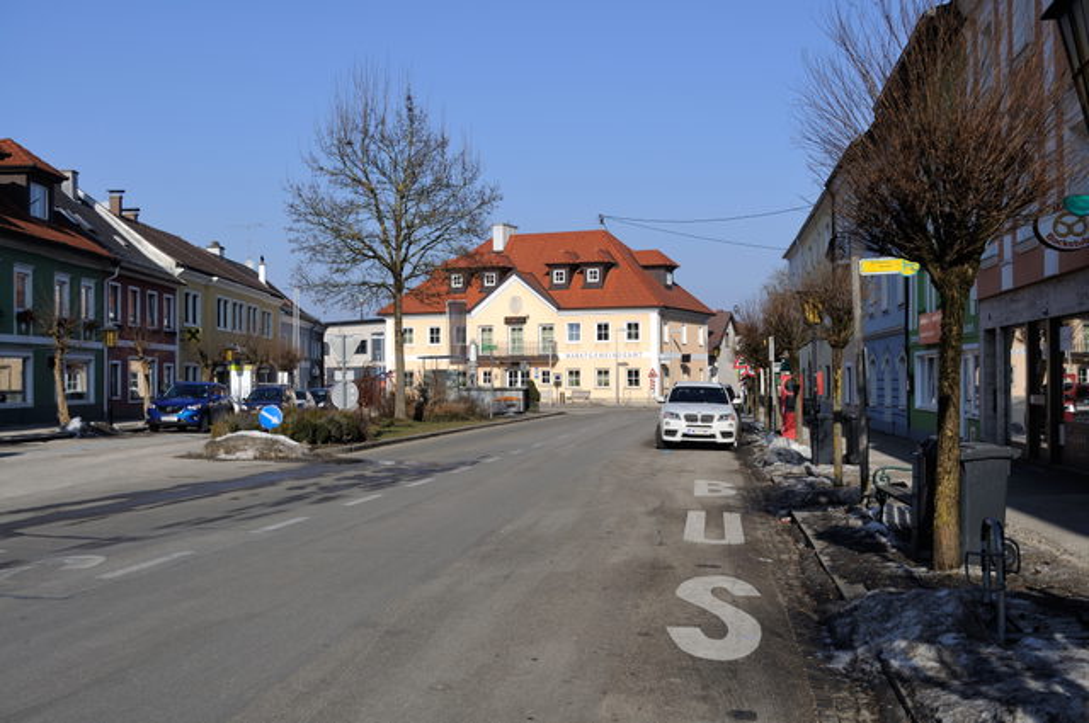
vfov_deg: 31.8
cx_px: 544
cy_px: 362
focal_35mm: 42
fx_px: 1269
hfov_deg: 46.5
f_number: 8
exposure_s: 1/640
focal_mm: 28
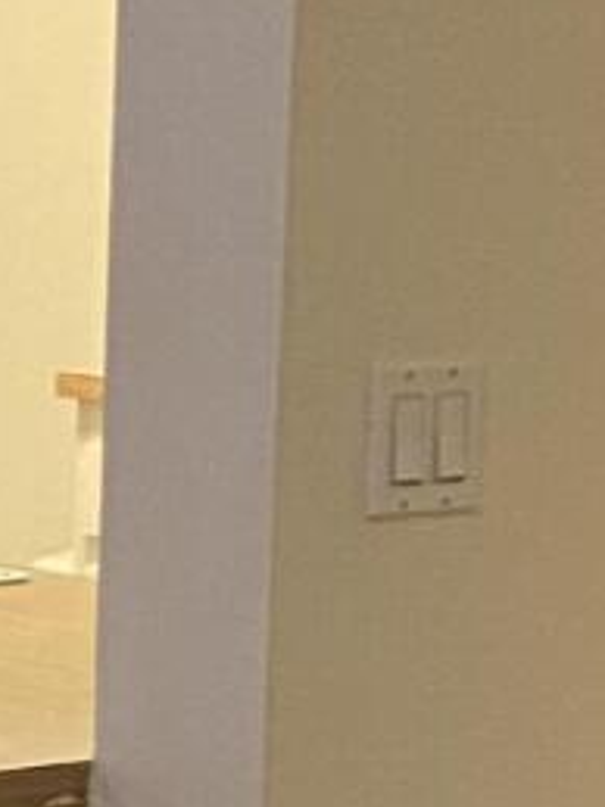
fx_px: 4688
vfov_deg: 9.8
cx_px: -521
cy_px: 685
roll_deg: -0.7
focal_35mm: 201
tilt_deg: -9.3
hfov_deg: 7.2
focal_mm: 4.25
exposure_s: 1/60
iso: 200
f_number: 1.8
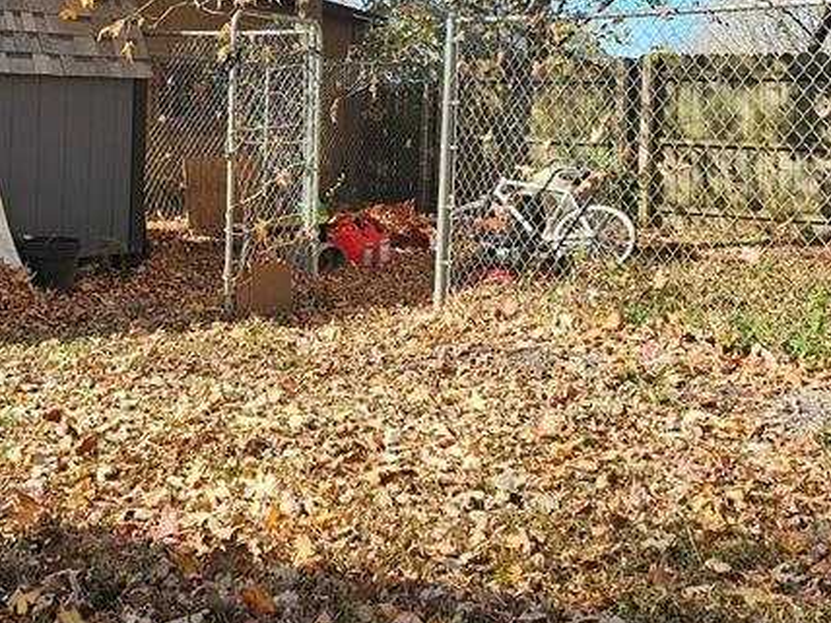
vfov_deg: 26.0
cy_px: 116
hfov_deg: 34.7
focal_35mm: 55
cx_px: 307
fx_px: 1320
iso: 20
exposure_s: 1/406
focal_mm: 6.3
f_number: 1.7
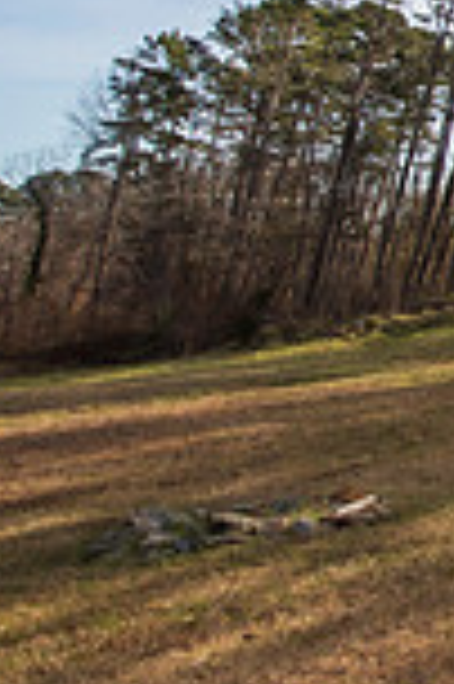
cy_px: 33
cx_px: 1270
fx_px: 1062
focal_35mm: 56
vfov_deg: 33.3
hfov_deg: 12.6
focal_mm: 14
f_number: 8
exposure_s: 1/800
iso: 200
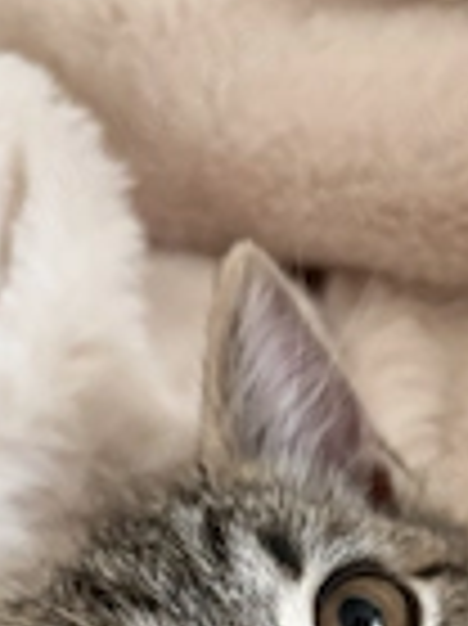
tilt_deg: -19.8
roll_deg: +2.2
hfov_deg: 19.6
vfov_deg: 22.4
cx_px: 302
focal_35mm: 75
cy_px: 883
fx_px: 1354
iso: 500
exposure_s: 1/58
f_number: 1.6
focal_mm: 5.96
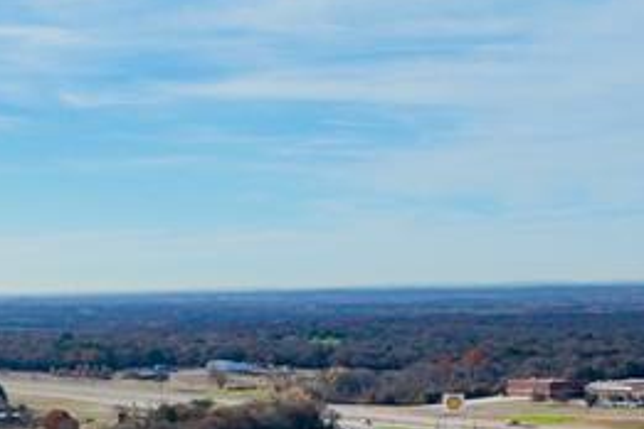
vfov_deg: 12.5
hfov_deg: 20.8
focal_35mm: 98
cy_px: 832
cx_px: 375
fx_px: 1753
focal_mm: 12.29
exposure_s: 1/1000
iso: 230
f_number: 2.8
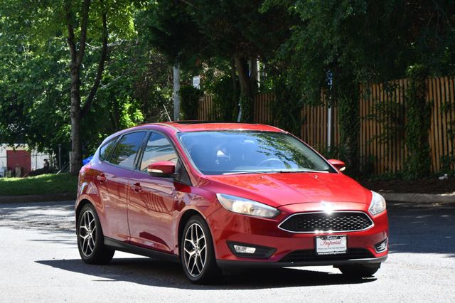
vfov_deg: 10.8
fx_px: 1604
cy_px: 152
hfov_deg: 16.1
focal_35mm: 127
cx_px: 228
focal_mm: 85
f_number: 6.3
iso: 200
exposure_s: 1/250
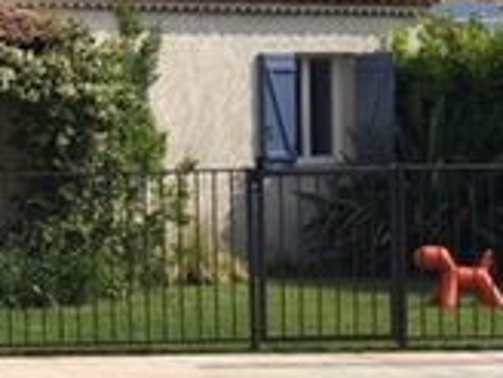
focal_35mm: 106
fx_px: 1540
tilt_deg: +0.1
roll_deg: +1.4
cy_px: 154
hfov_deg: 17.0
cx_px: -230
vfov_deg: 14.0
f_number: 2.2
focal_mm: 4.15
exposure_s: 1/2137
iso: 25
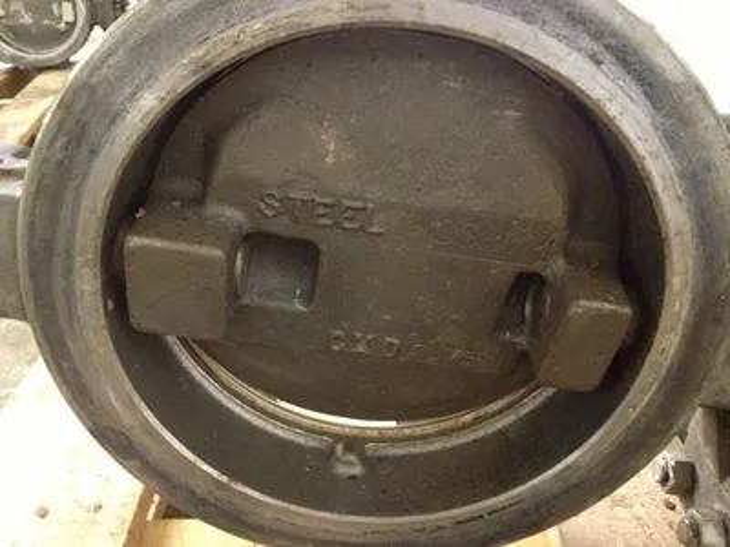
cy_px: 274
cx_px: 365
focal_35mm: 35
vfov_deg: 40.7
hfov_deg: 52.6
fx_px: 738
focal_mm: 4.28
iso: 640
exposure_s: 1/15
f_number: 2.4
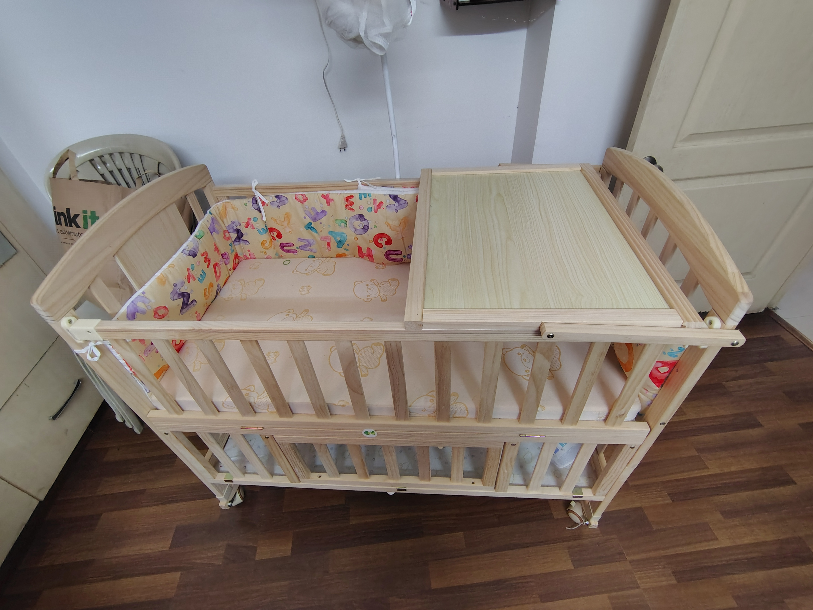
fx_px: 376
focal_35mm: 16
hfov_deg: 94.5
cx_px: 406
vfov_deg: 78.1
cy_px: 305
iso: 633
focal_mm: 2.13
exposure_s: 1/25
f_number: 2.2
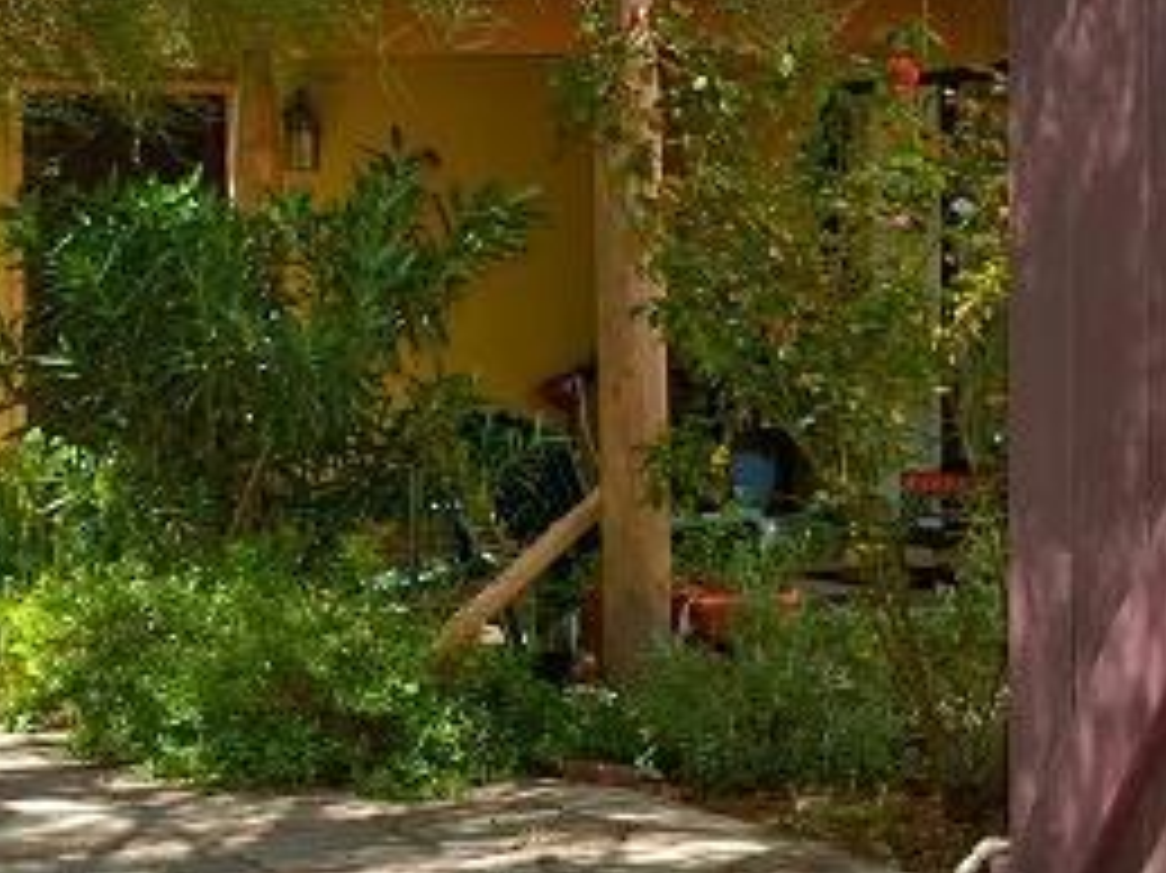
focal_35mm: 89
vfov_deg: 16.6
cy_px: 421
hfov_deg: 21.6
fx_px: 2996
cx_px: 167
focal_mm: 20
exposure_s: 1/160
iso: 100
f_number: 4
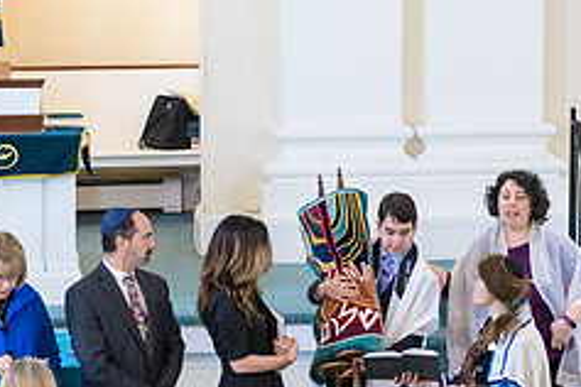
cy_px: 236
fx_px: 3357
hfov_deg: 9.8
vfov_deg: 6.6
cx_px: 66
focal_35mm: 208
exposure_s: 1/125
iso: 1250
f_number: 3.2
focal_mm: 85
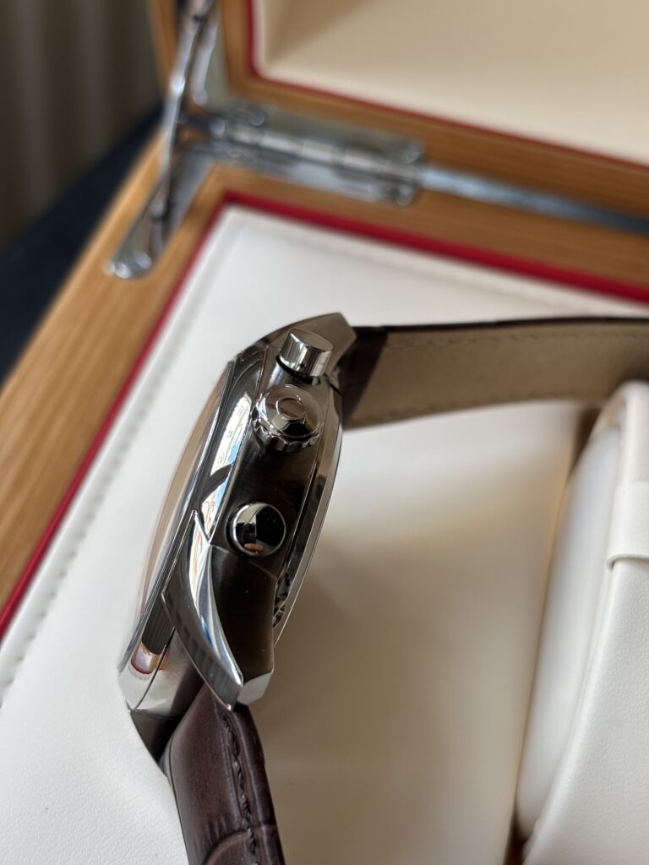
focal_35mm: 52
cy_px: 432
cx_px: 324
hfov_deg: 28.0
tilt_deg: -45.6
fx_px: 1300
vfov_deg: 36.8
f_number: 1.6
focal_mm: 5.96
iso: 40
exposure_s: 1/121
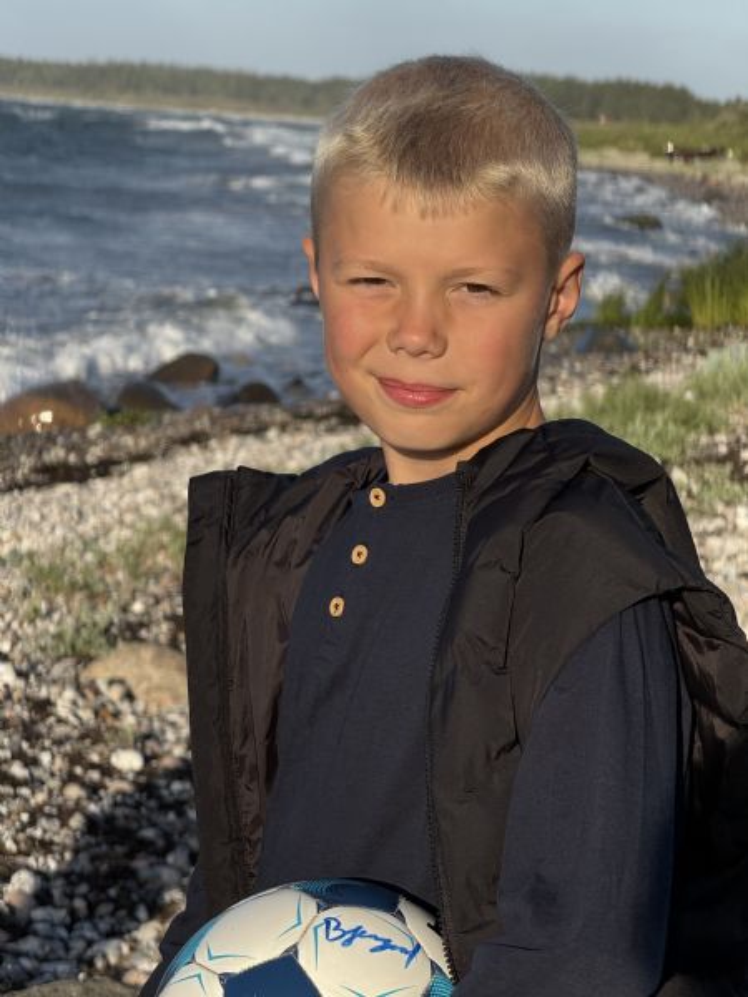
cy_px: 498
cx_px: 374
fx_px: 3457
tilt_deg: -6.2
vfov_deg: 16.4
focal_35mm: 120
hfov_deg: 12.3
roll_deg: -4.5
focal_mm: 15.66
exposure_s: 1/1271
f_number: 2.8
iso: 50
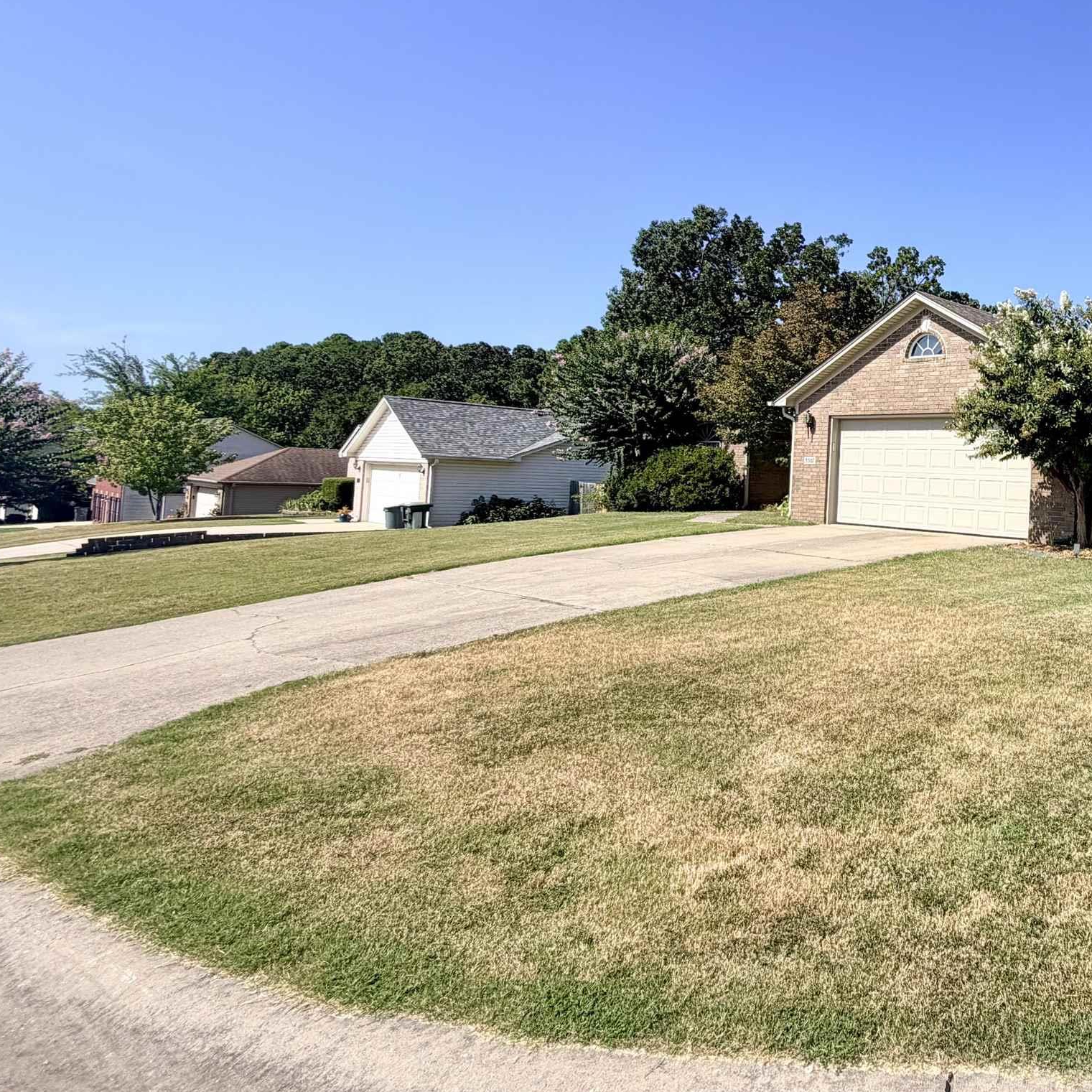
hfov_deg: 54.0
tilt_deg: +1.9
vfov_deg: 62.5
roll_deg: -1.6
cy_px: 445
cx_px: 1003
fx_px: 892
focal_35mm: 25
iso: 20
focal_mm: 2.22
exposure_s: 1/820
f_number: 2.2
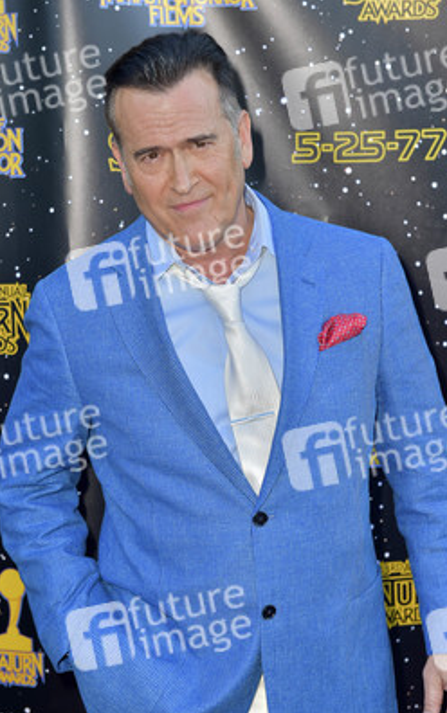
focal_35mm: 72
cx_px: 212
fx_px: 1401
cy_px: 358
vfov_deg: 28.6
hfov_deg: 18.1
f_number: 6.3
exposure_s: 1/320
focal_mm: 70
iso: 500
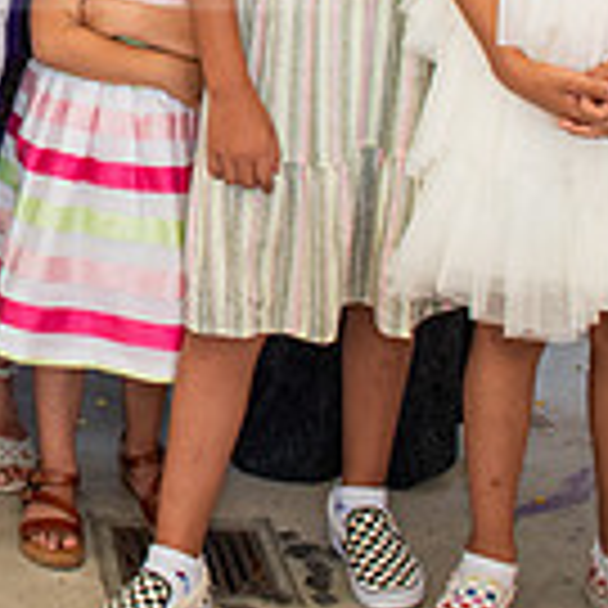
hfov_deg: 15.1
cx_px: -252
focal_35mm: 108
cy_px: -146
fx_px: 2146
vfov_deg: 15.5
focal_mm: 24
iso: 500
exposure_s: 1/80
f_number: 4.5
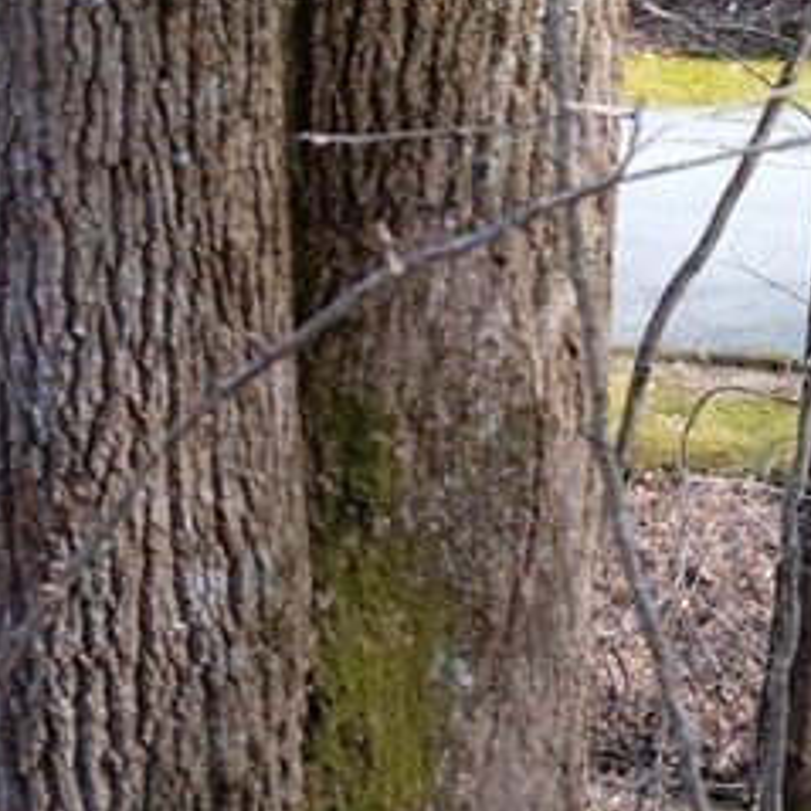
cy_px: 176
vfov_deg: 9.4
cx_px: -970
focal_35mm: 185
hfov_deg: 8.8
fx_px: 4904
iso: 200
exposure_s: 1/140
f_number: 4
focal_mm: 32
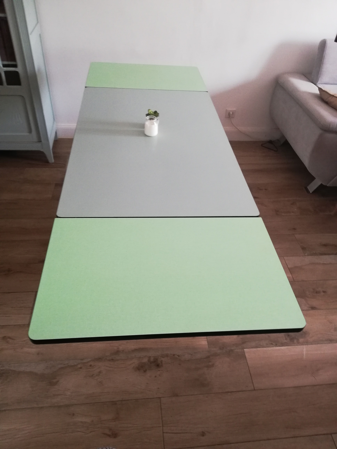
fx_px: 337
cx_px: 168
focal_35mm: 26
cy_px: 224
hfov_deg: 53.1
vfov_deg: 67.3
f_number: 2.2
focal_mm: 3.81
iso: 400
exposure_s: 1/33.3
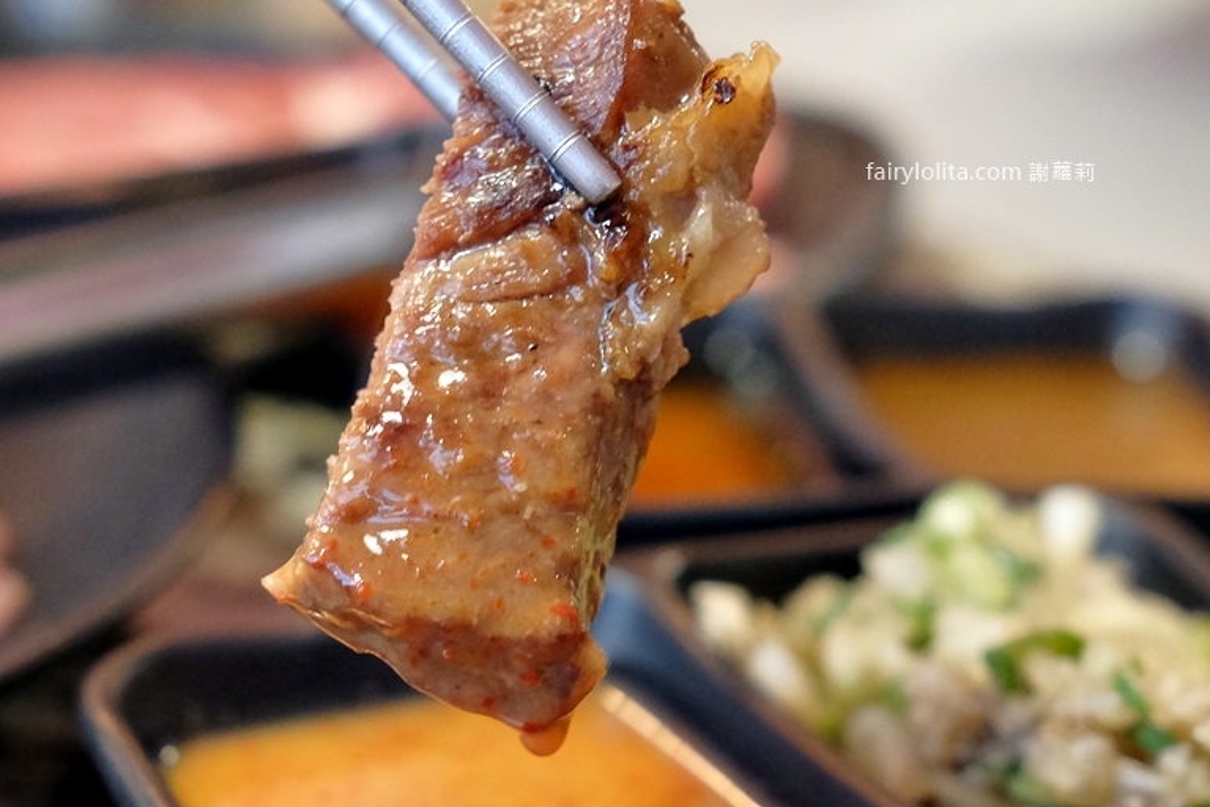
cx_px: 569
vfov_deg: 32.6
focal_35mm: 41
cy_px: 388
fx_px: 1378
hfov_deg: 47.4
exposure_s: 1/50
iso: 2000
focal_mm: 23
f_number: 2.8
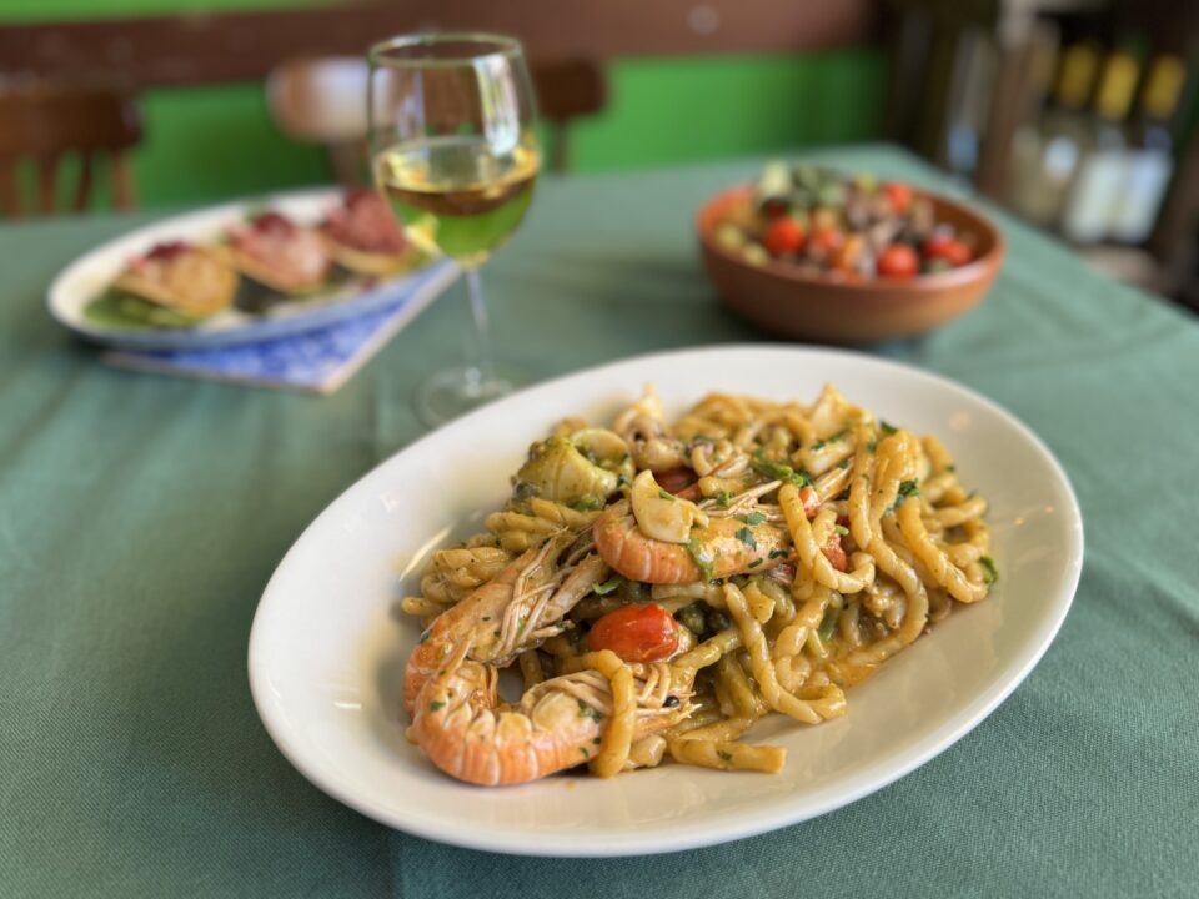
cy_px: 450
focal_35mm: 24
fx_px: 831
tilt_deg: -34.1
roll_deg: +1.2
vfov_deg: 56.8
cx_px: 600
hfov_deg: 71.6
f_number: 1.78
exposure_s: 1/100
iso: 80
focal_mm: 6.76
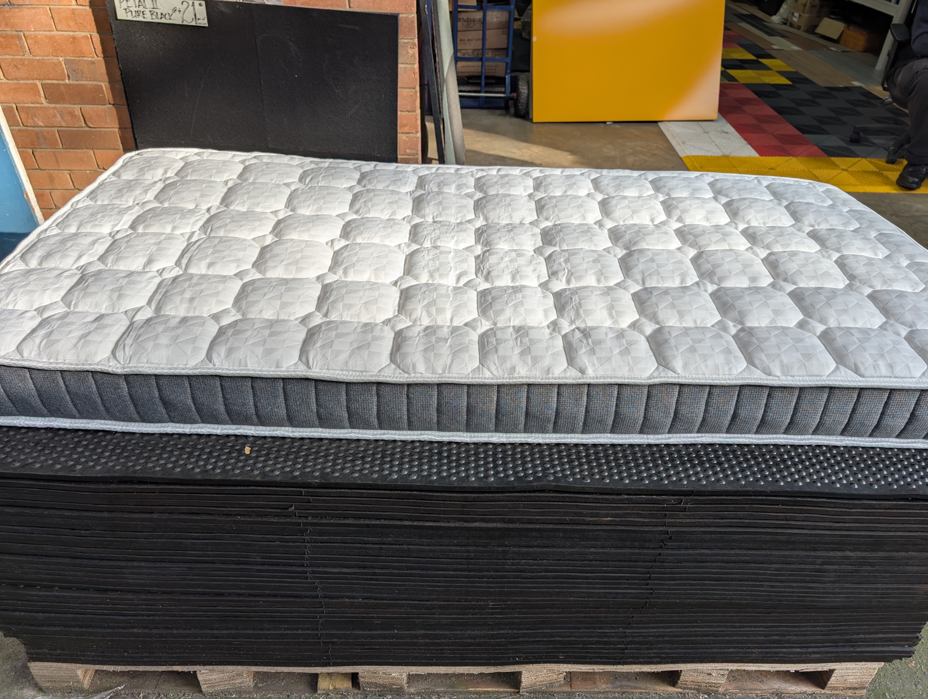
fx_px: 644
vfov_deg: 56.9
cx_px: 464
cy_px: 350
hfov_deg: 71.5
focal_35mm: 24
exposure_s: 1/200
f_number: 1.68
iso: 20
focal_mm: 6.9
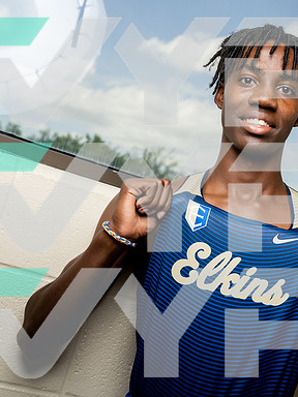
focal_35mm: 61
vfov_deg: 31.7
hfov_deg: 23.9
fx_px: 700
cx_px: 208
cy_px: 198
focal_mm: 42
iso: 320
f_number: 5.6
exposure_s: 1/250
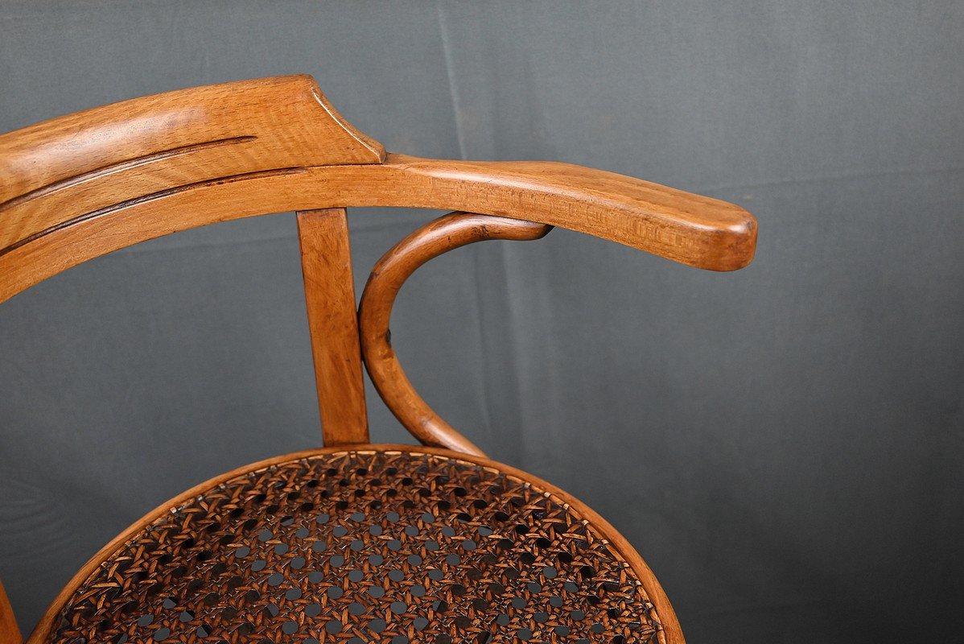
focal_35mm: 37
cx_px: 482
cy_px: 322
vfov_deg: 36.0
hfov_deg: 51.9
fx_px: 991
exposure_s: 1/125
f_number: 5.3
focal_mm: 37
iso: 2800
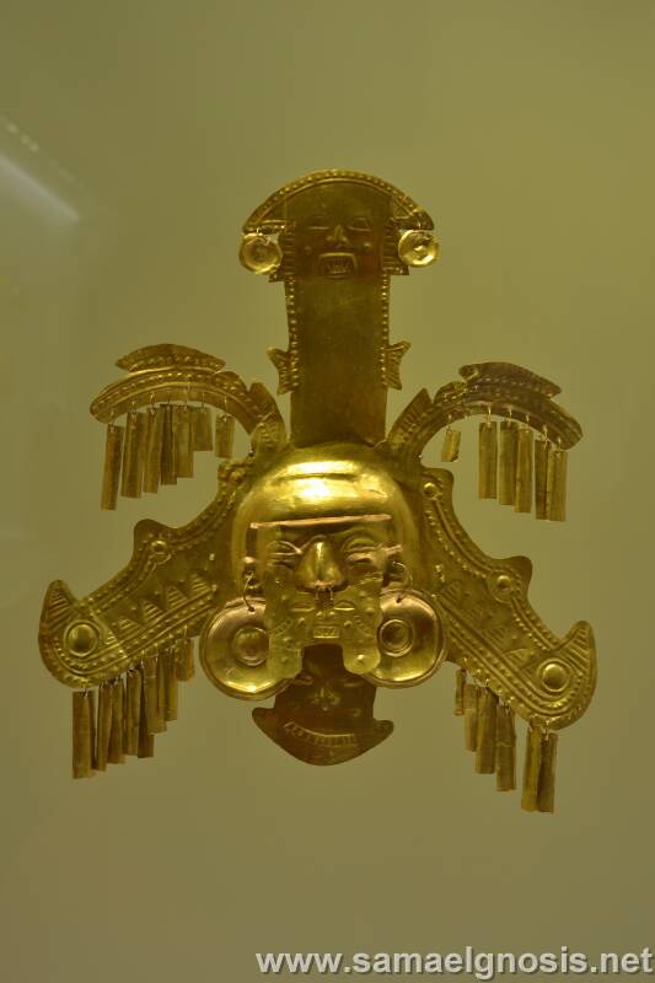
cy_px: 492
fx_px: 1229
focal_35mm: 45
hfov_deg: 29.9
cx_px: 328
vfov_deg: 43.6
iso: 200
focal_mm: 30
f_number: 5.6
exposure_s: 1/15
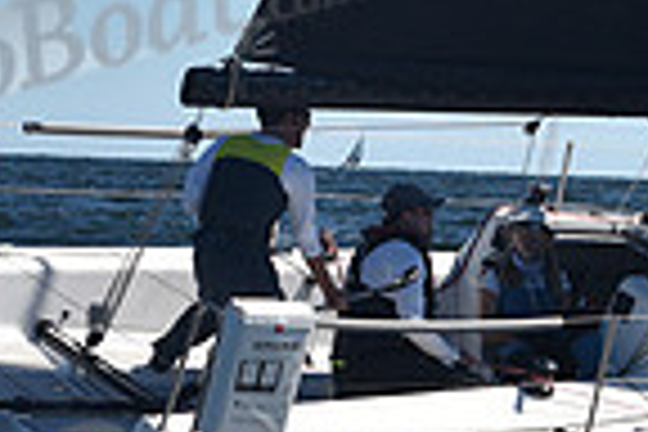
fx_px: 5076
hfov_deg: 7.3
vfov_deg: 4.9
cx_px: 603
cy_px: 218
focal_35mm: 282
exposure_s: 1/800
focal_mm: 70
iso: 200
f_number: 5
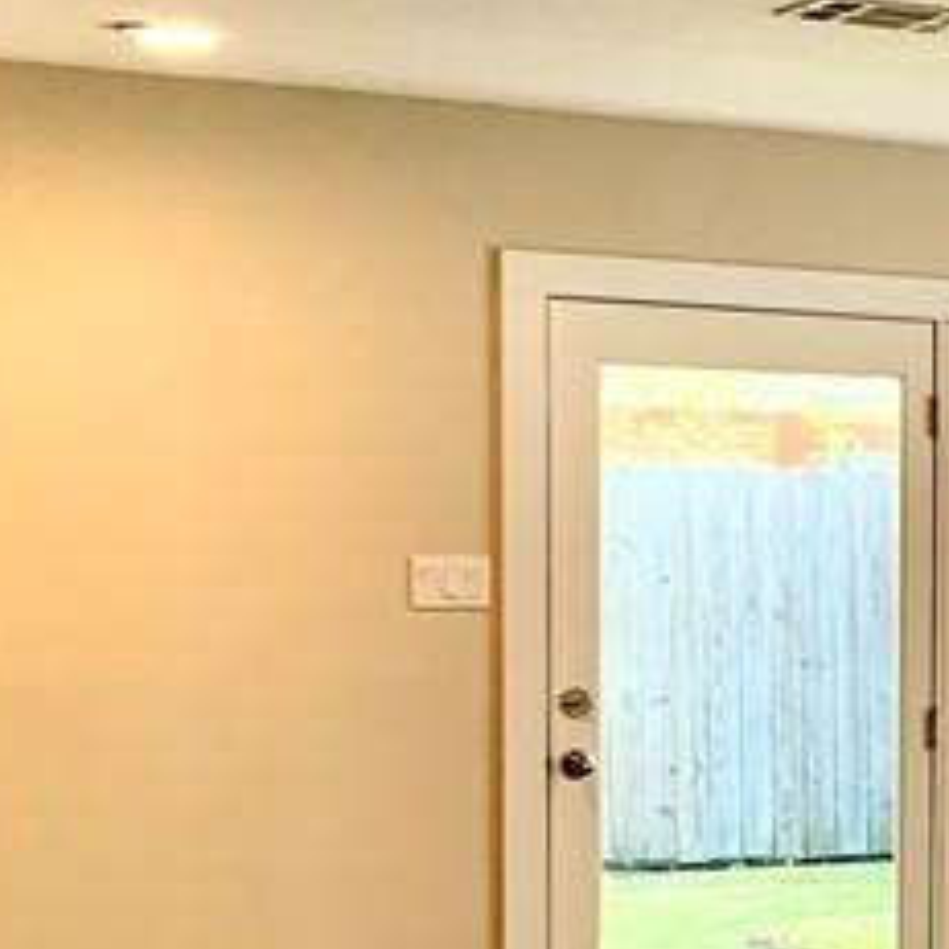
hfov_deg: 14.0
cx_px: 1984
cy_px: 785
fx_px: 3164
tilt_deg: -5.1
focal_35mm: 102
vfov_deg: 16.9
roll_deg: -1.9
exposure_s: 1/60
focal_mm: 4.25
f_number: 1.8
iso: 50
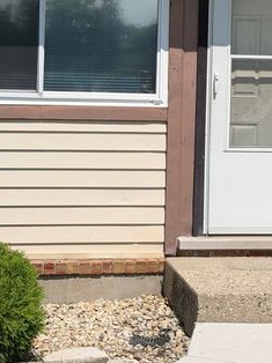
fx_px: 1070
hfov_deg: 14.5
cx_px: 154
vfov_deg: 19.1
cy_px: 71
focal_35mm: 102
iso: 64
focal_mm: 6.76
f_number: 1.78
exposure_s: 1/8772
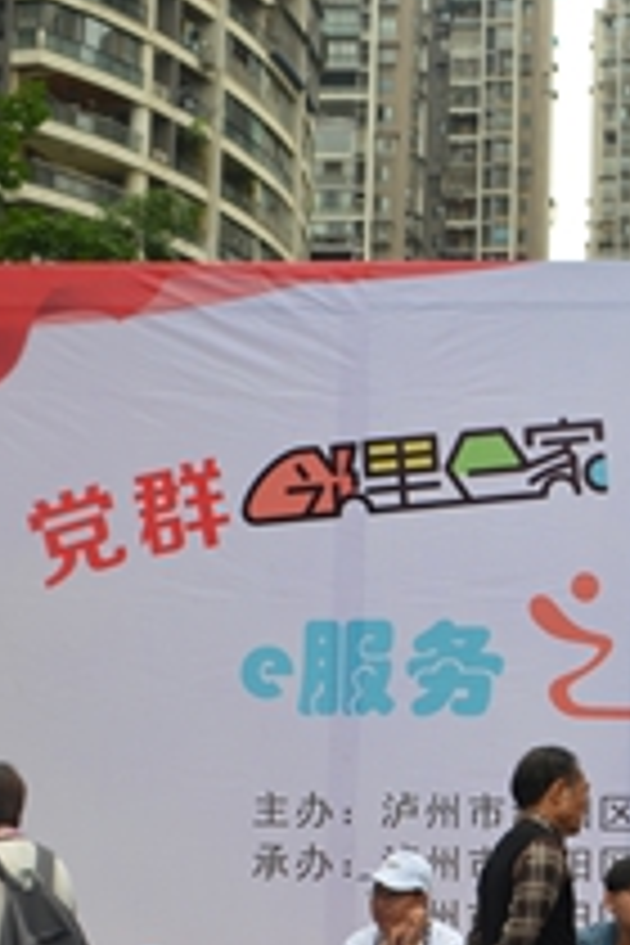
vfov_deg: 30.9
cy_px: 709
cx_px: 729
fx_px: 1680
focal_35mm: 64
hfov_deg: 20.1
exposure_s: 1/250
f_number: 8
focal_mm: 18
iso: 200
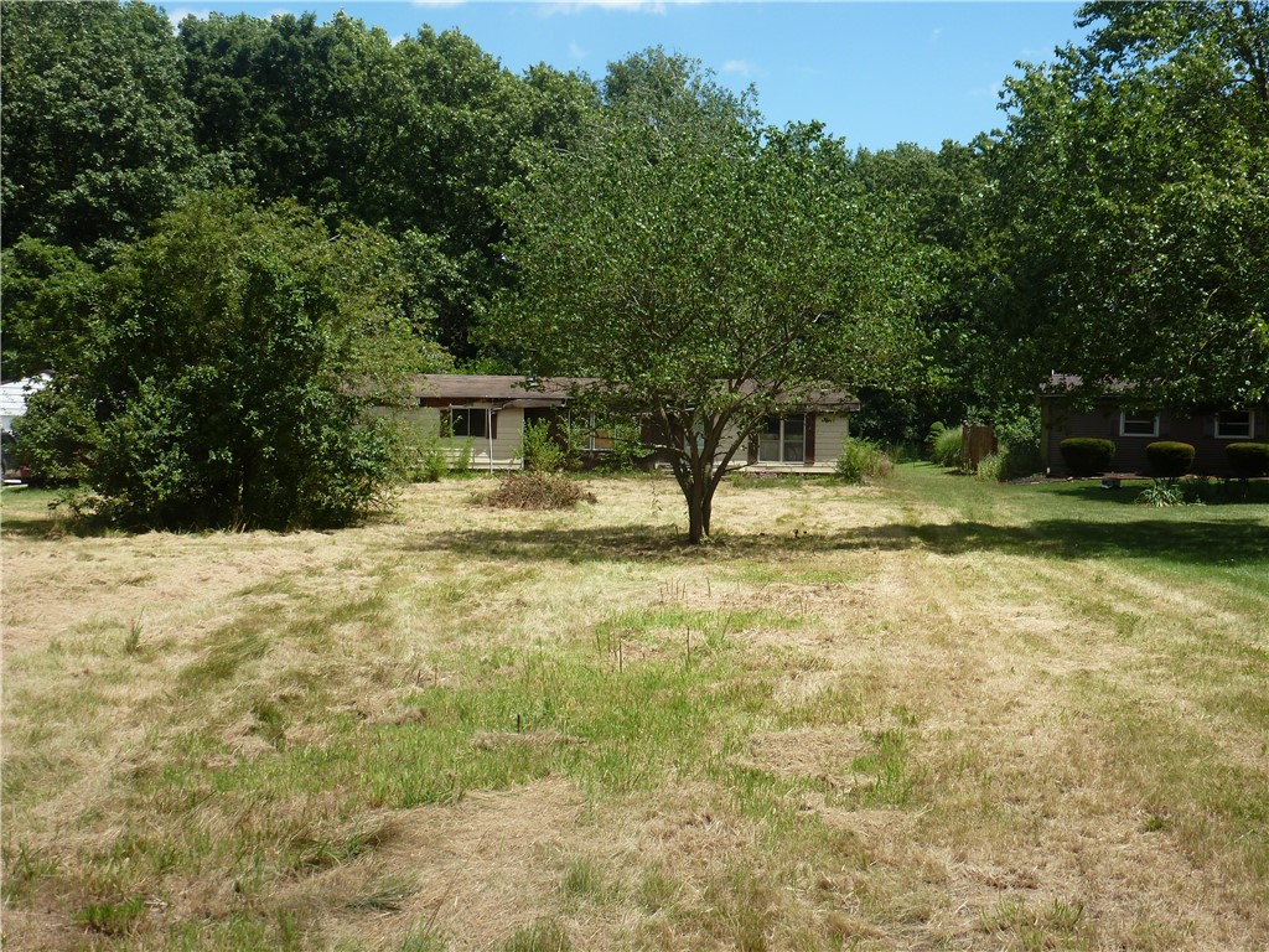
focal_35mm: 36
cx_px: 634
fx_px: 1320
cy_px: 476
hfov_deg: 51.4
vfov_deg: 39.7
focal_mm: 6.4
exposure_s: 1/400
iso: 100
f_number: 4
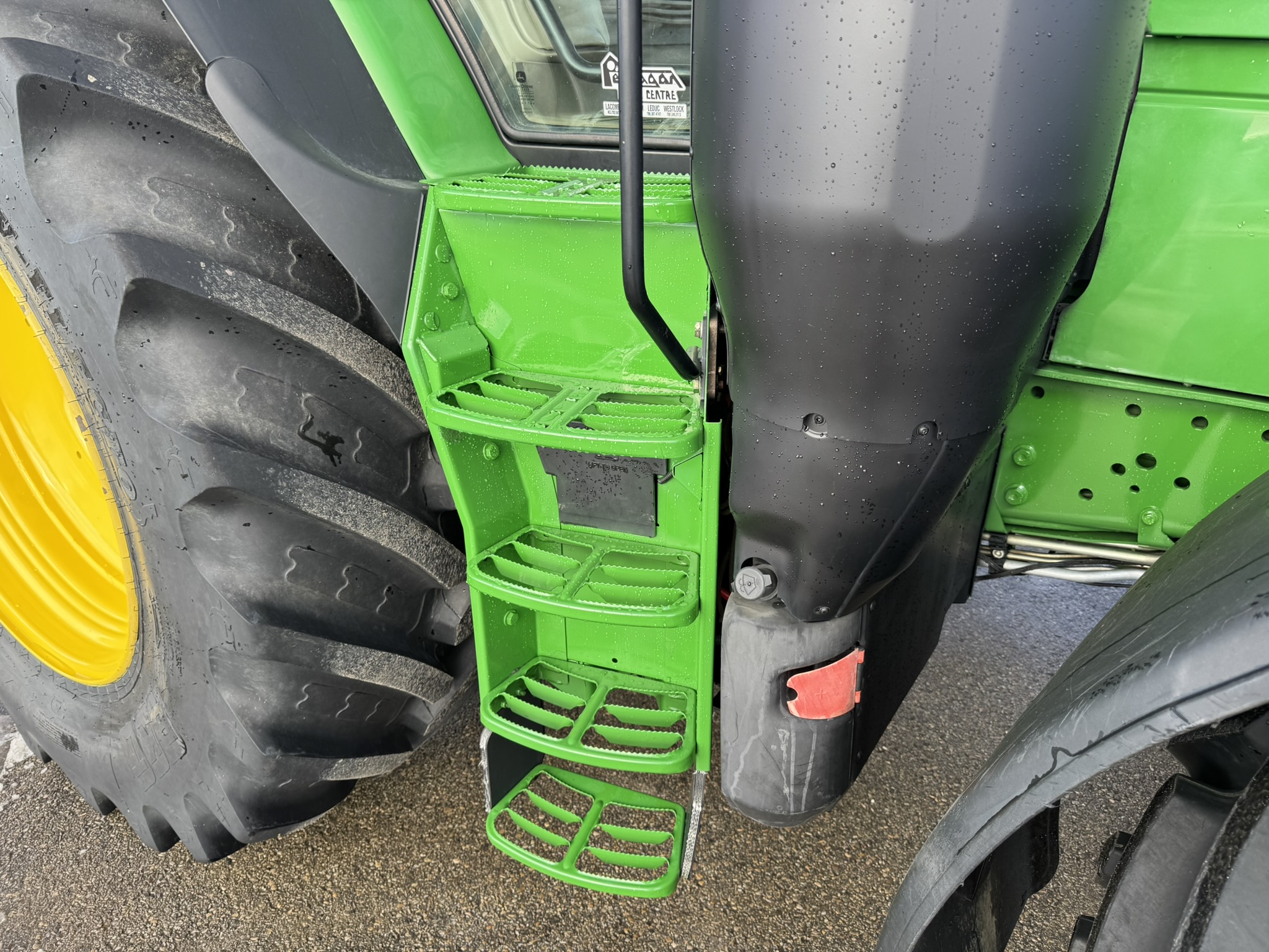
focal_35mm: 24
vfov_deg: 56.8
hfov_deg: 71.6
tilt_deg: -24.9
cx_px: 634
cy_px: 476
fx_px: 880
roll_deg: +1.4
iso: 80
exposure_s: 1/428
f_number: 1.78
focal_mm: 6.76
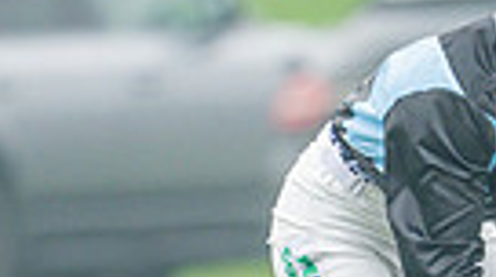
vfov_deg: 0.5
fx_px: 34759
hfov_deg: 0.8
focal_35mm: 2647
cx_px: 246
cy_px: 398
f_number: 4.5
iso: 800
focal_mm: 400
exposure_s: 1/500
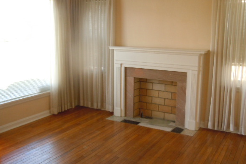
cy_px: 78
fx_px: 267
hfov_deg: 49.5
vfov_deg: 34.2
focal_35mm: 39
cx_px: 126
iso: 400
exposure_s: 1/60
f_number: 3.6
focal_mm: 6.2
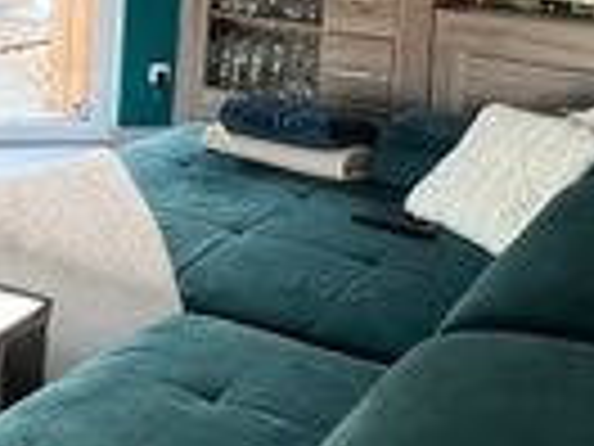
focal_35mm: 59
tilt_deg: -1.8
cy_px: -122
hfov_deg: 32.7
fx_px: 1012
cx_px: 261
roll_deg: -3.2
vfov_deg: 22.4
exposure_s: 1/60
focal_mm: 1.57
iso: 400
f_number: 1.8
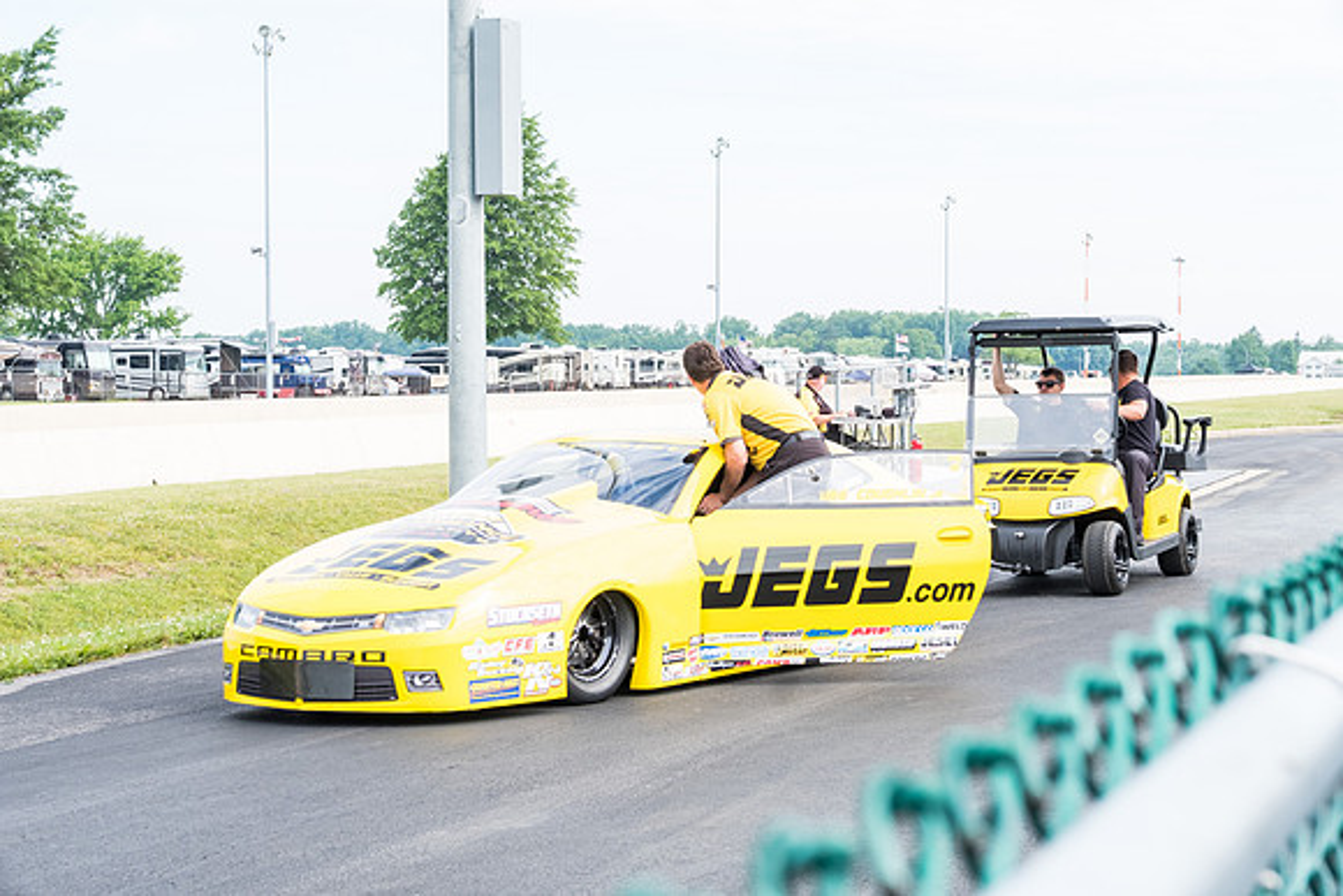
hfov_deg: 27.0
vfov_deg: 18.2
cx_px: 672
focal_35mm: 75
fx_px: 2798
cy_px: 448
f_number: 9
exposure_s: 1/125
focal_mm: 50
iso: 400
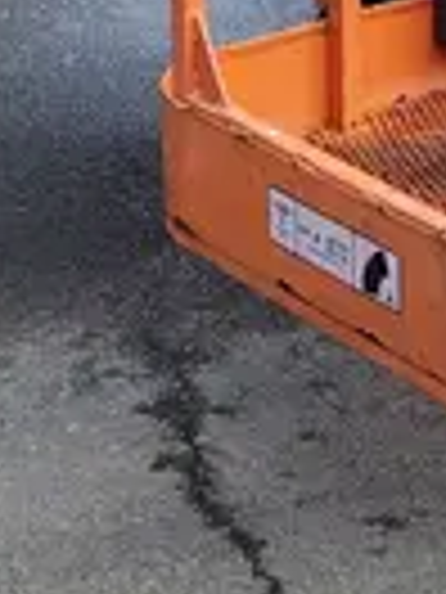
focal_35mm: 144
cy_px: -254
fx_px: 2474
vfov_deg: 13.1
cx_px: 261
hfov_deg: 10.3
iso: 40
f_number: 1.8
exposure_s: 1/1794
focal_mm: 5.4
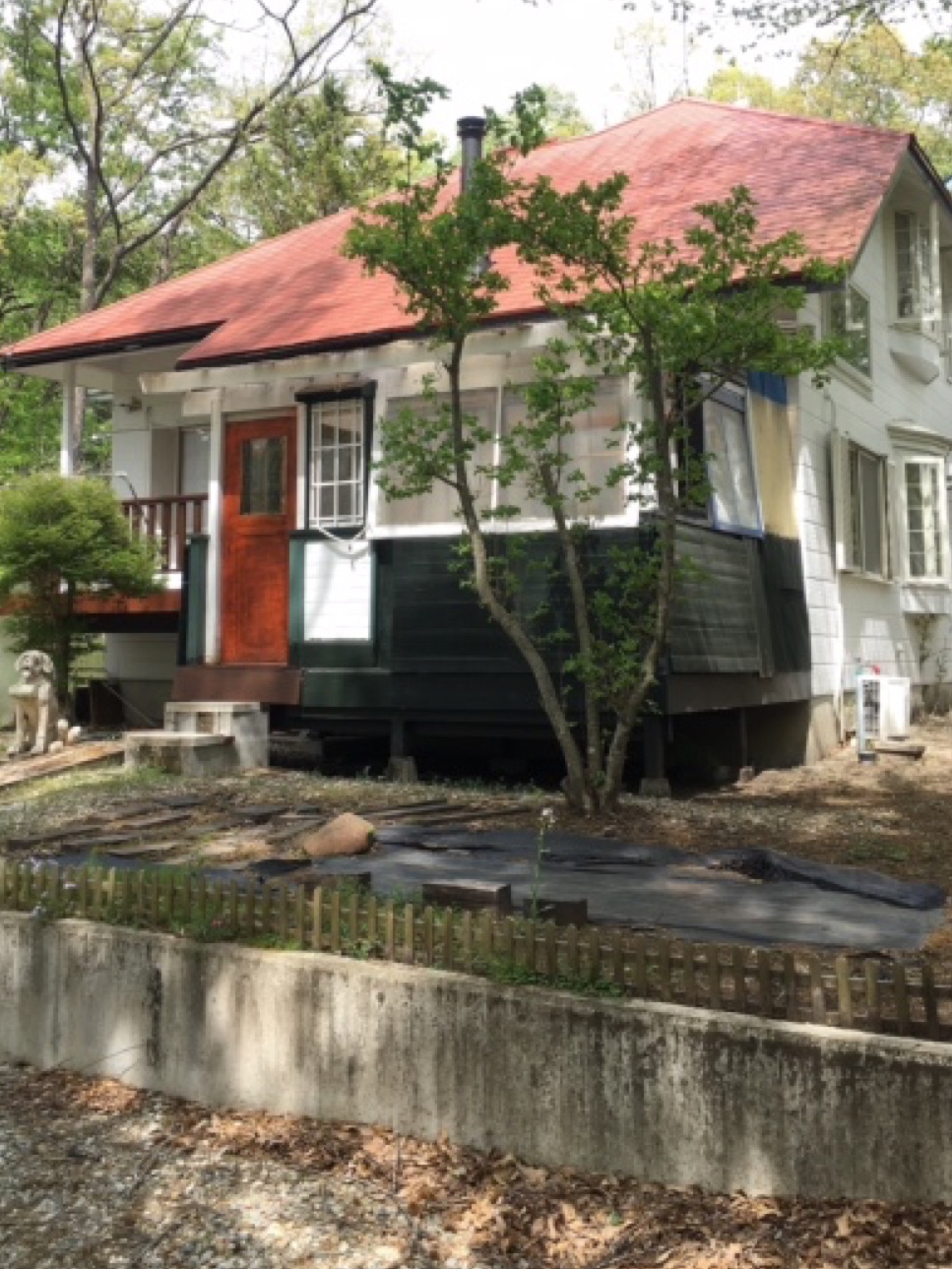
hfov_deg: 39.6
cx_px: 408
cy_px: 490
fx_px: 1320
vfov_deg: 50.9
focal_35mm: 36
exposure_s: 1/330
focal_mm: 4.15
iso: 25
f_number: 2.2
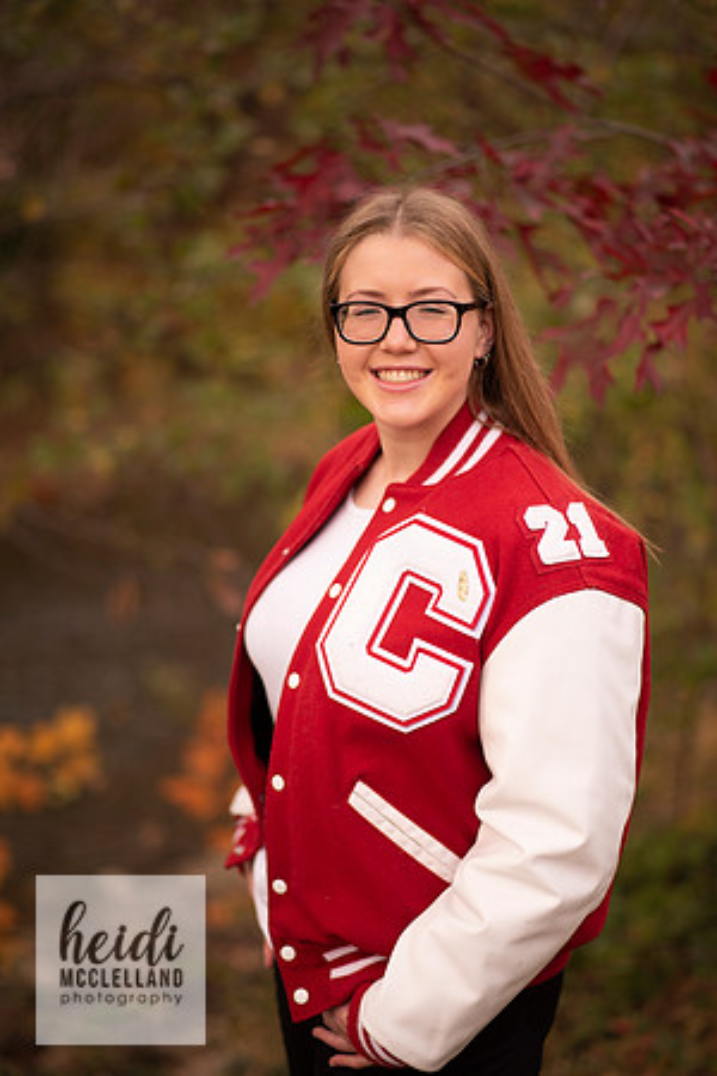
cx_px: 358
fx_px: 2539
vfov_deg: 23.9
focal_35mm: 85
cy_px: 538
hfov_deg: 16.1
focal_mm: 85
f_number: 1.8
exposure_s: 1/1250
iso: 100
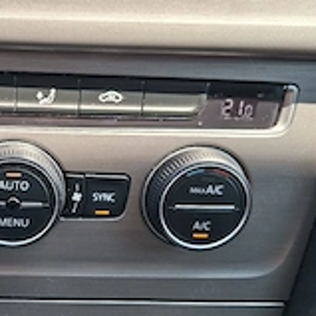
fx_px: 527
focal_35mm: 51
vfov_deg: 33.3
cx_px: 38
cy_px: 195
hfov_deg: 31.9
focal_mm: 5.54
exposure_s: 1/196
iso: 50
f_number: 1.8
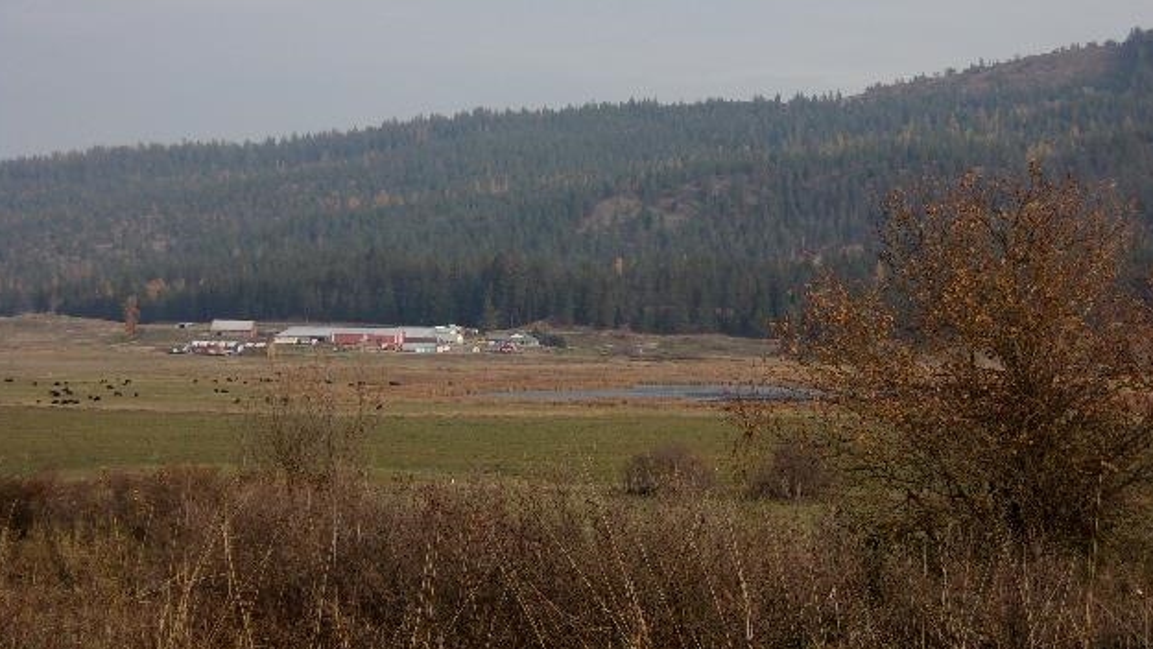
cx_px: 583
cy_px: 308
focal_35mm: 97
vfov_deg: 12.5
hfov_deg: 22.0
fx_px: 2966
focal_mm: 15.6
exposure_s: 1/280
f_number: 5.6
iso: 80
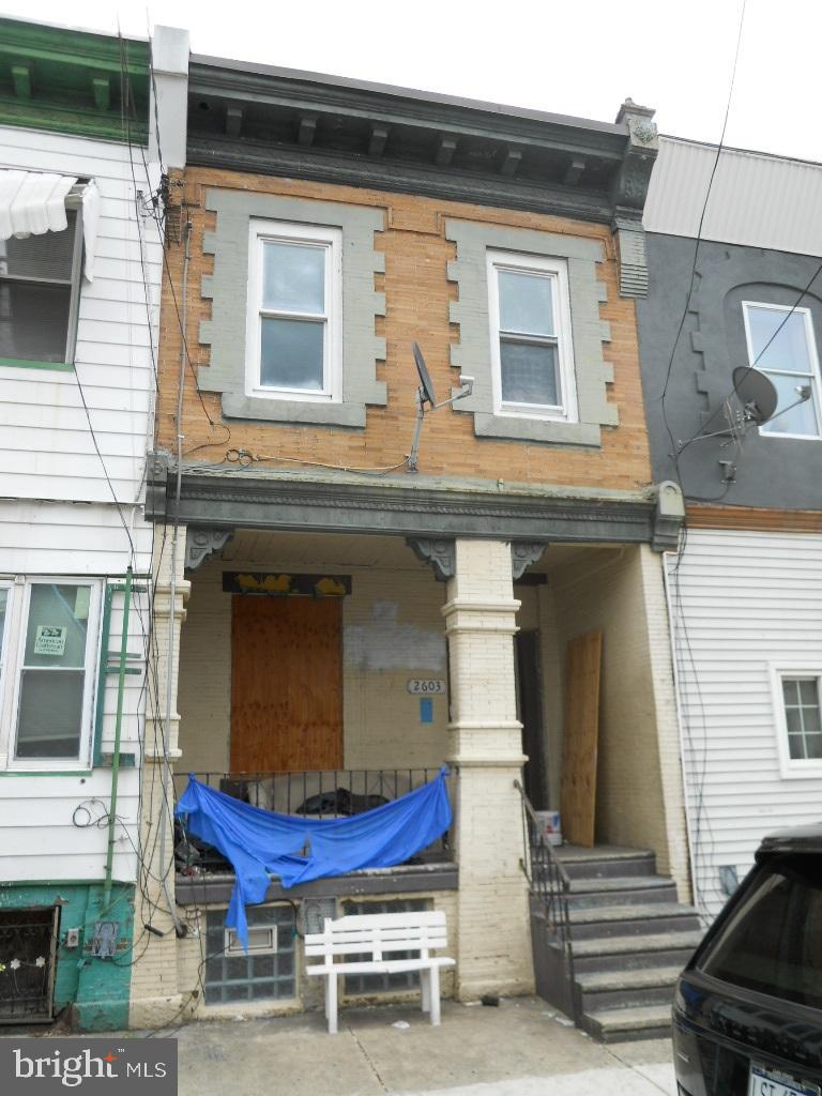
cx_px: 411
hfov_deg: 49.7
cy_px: 548
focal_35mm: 28
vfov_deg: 63.4
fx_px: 887
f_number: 2.7
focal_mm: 5
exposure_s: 1/500
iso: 80
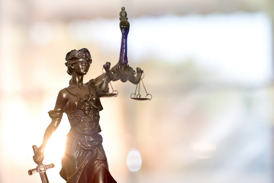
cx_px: 137
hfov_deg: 23.9
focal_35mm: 85
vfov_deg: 16.1
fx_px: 647
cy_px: 92
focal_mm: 85
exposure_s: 1/320
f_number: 2.8
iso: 50
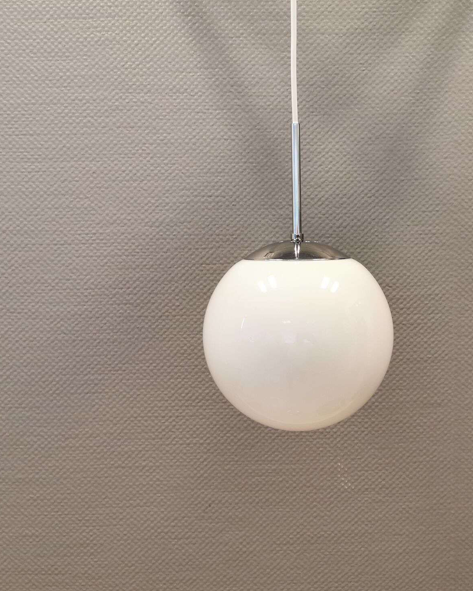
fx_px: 630
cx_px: 309
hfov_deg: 40.7
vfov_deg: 50.3
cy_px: 289
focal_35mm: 36
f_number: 1.6
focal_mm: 5.56
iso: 160
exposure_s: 1/50
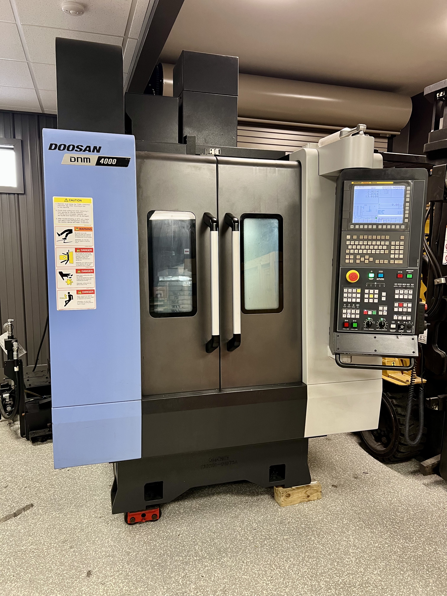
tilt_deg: -7.9
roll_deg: -0.2
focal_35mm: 26
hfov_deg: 53.1
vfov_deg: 67.3
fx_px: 448
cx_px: 224
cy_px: 298
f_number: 1.5
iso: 160
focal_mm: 5.7
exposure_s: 1/60
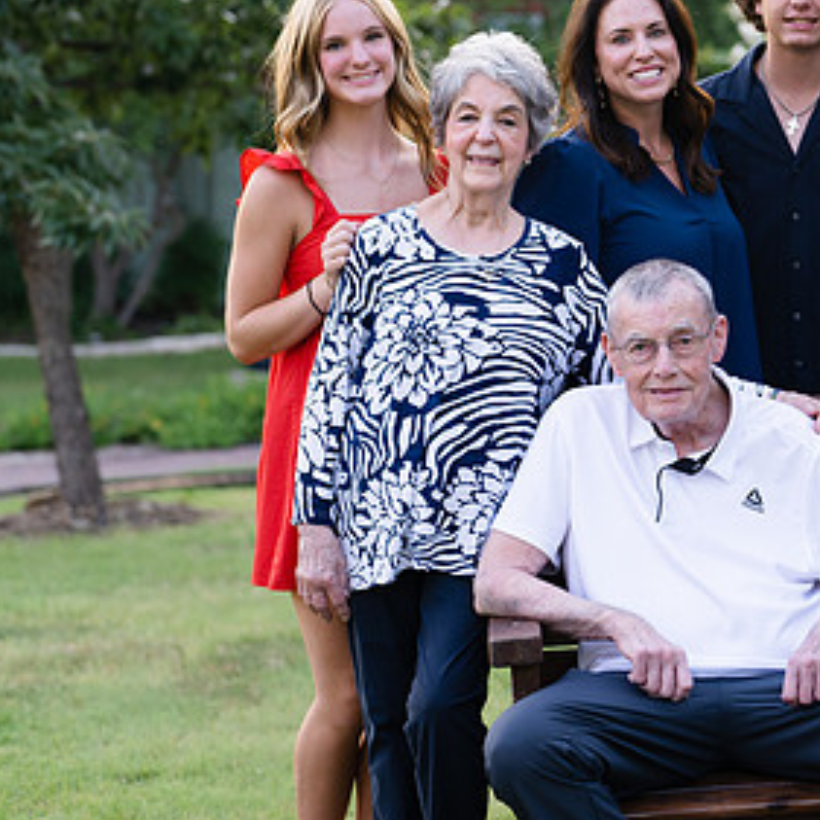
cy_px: 227
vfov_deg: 15.8
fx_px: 2948
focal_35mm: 110
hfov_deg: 15.5
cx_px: 816
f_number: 2
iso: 160
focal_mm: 50
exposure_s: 1/320
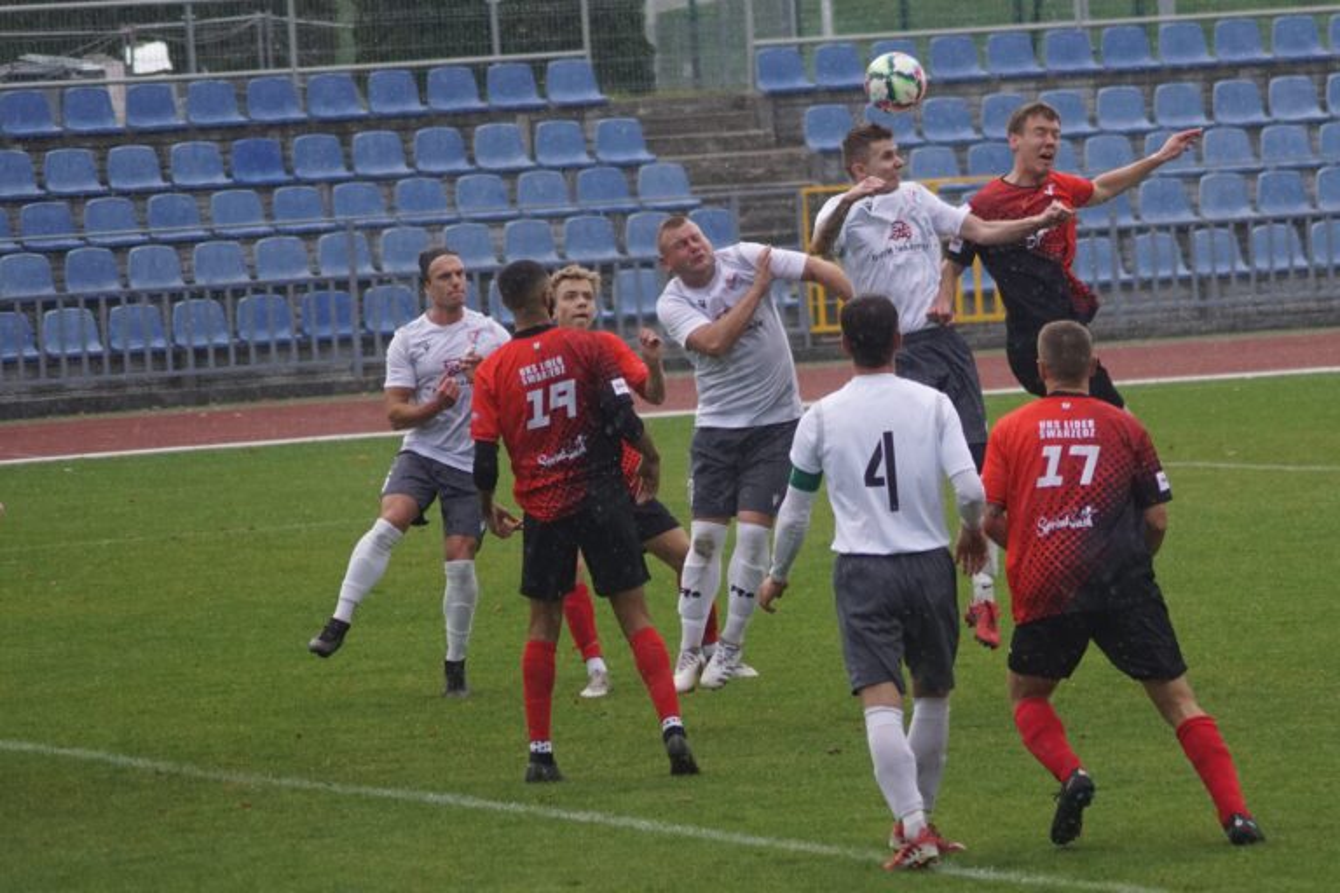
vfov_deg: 6.8
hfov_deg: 10.2
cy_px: 446
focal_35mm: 202
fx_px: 7537
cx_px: 670
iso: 640
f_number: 4.5
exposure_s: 1/2000
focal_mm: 135
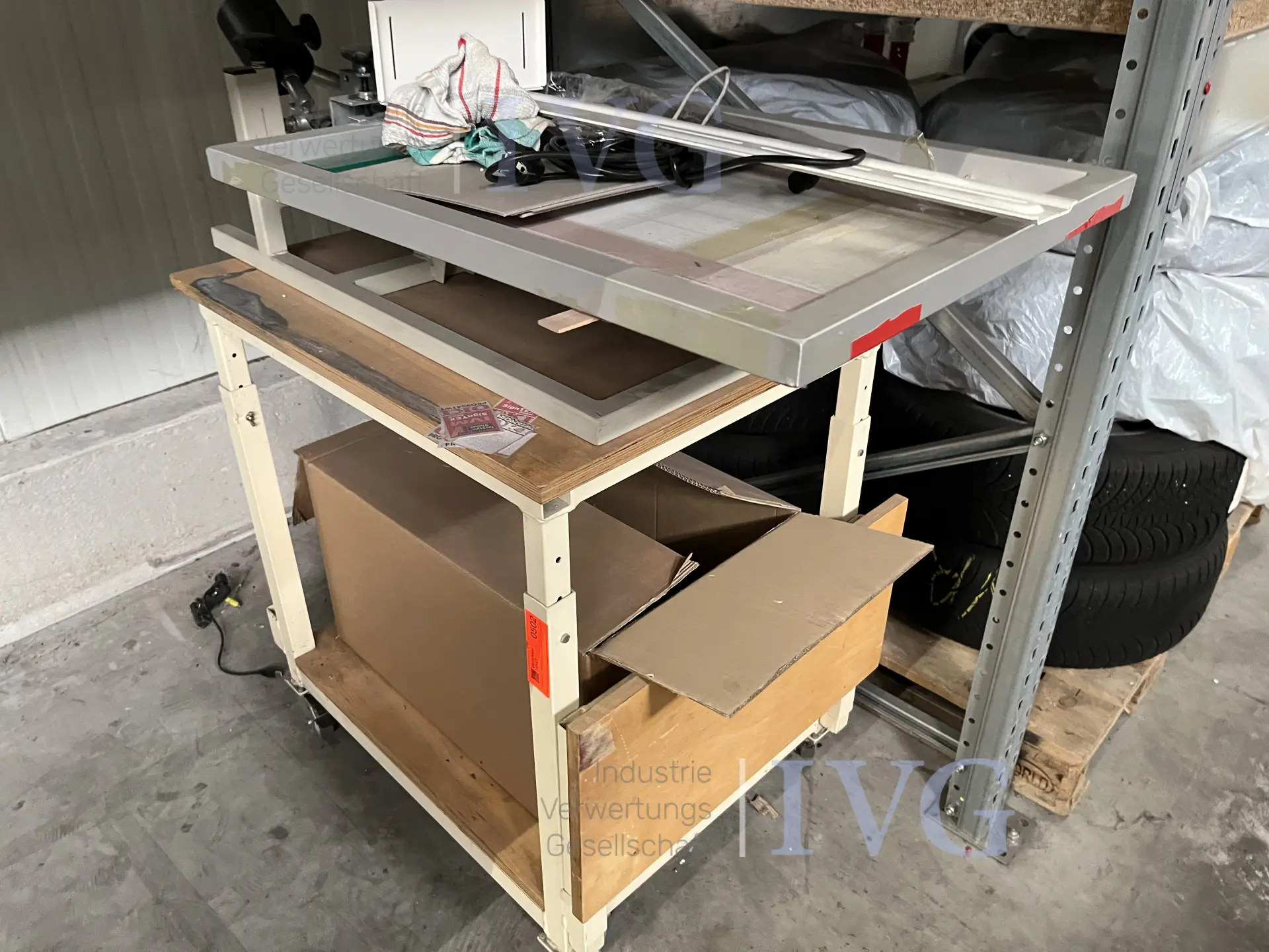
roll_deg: -0.7
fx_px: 953
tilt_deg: -27.8
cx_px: 634
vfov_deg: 53.1
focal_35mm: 26
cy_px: 476
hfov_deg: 67.3
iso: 400
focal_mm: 5.1
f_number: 1.6
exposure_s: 1/60
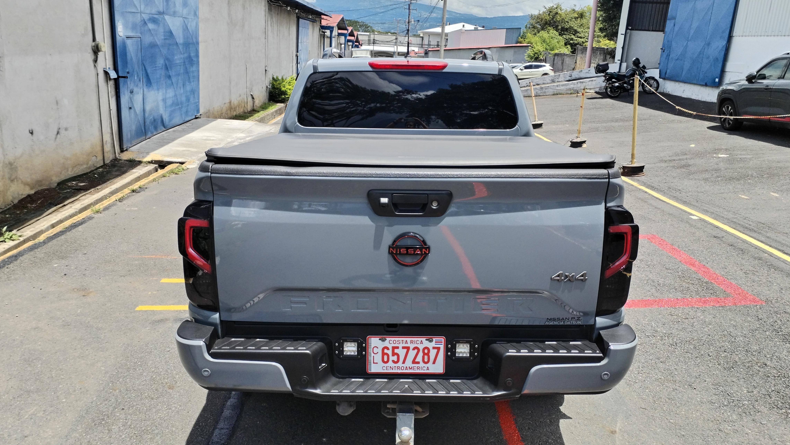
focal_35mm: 32
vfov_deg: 36.7
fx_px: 670
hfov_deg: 61.0
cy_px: 211
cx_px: 397
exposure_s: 1/1173
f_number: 1.8
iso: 100
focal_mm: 4.75
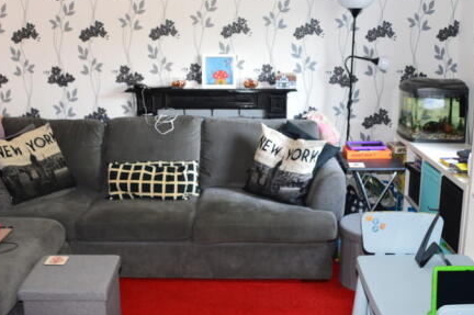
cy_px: 126
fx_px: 539
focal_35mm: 41
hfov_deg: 47.4
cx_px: 227
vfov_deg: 32.5
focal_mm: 18
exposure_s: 1/25
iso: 800
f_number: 4
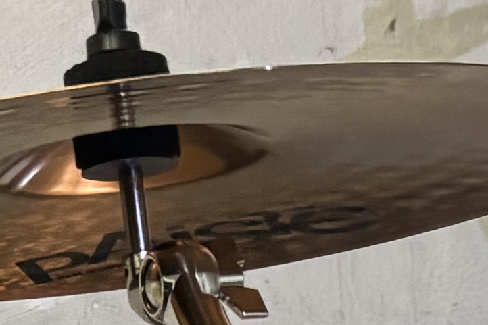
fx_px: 2900
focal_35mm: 214
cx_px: 277
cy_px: 1161
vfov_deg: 5.7
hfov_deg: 9.6
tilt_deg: -26.5
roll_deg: +3.2
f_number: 1.6
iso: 500
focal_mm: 5.96
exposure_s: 1/50
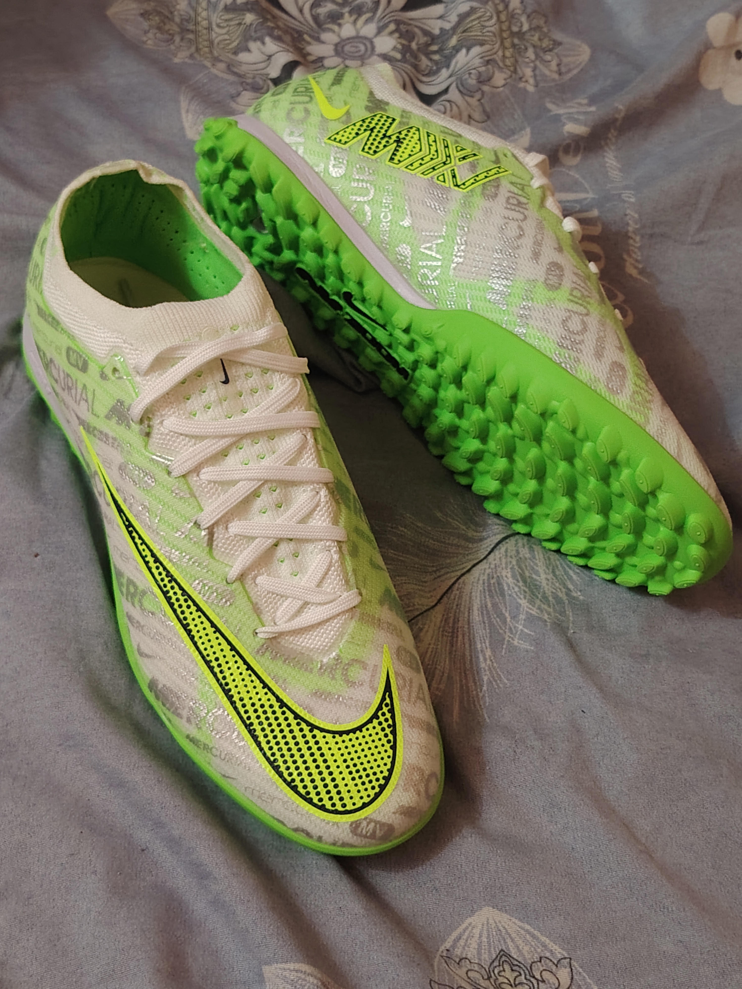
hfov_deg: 30.3
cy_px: 494
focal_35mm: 48
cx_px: 371
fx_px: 1372
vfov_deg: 39.7
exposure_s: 1/25
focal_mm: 5.25
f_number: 1.75
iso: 1463
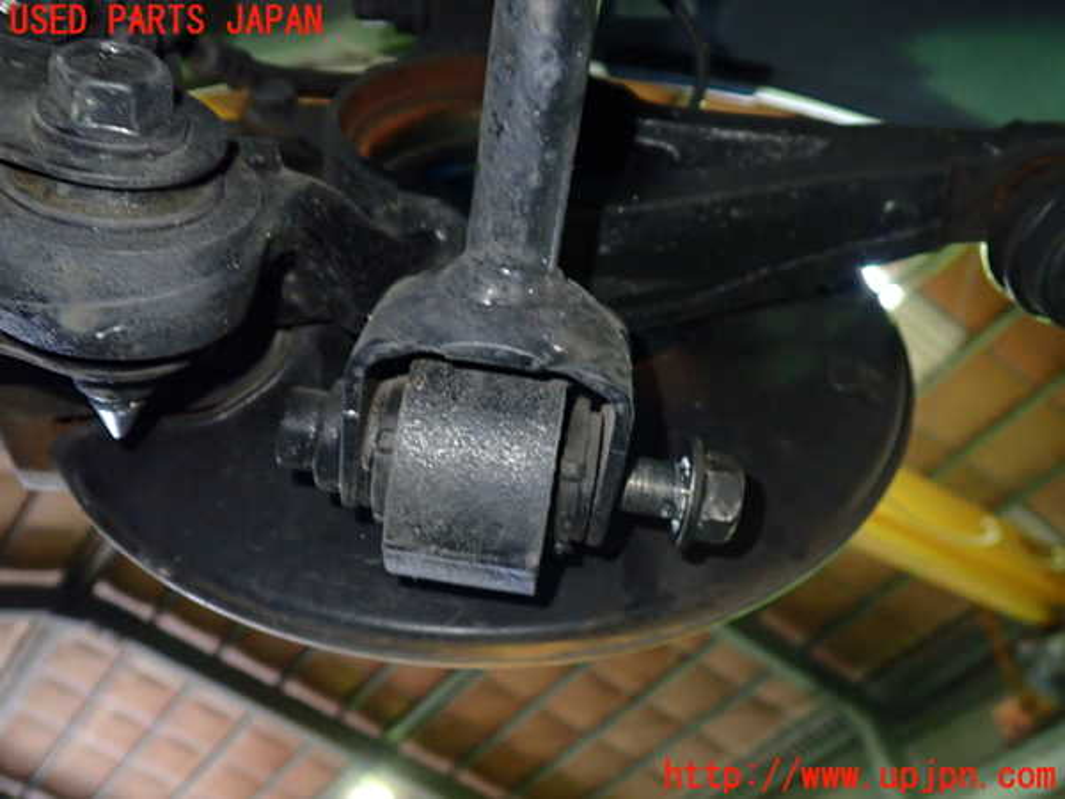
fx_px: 923
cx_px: 532
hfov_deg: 60.0
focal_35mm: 30
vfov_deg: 46.8
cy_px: 400
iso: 500
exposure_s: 1/30
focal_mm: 5.4
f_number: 2.3
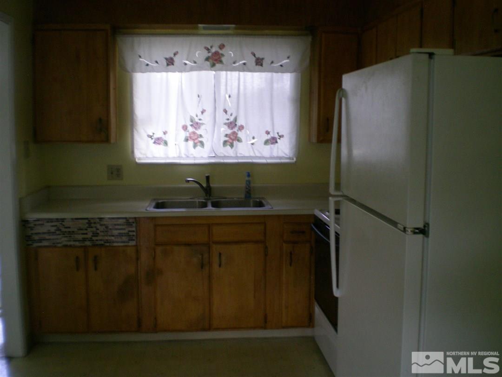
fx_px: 551
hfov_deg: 49.0
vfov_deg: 37.7
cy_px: 188
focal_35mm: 38
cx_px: 251
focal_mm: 6.3
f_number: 3.1
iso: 200
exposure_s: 1/48
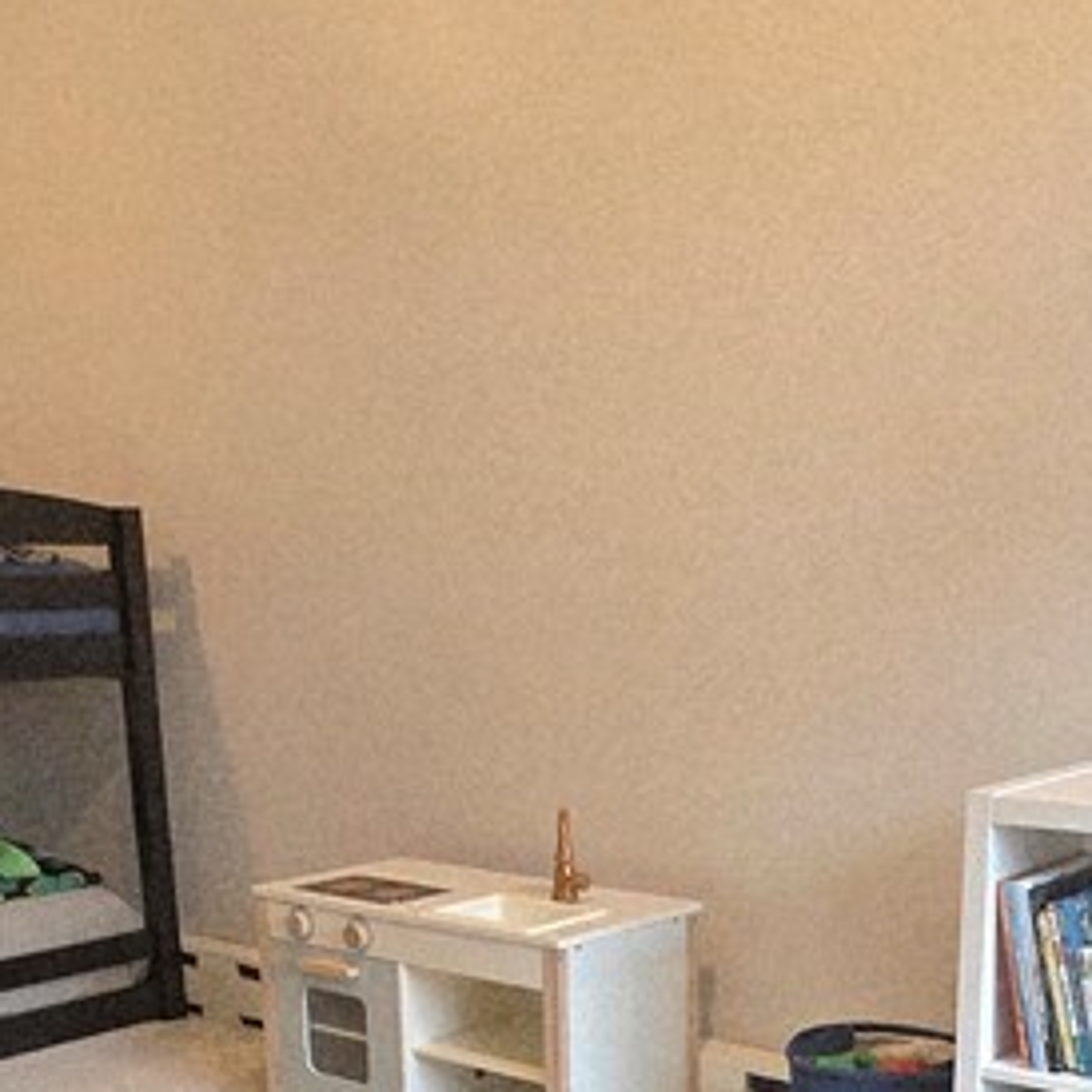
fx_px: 1535
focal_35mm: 43
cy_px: 1044
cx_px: 685
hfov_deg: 38.9
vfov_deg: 36.0
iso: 250
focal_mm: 2.2
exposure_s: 1/60.2
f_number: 2.2
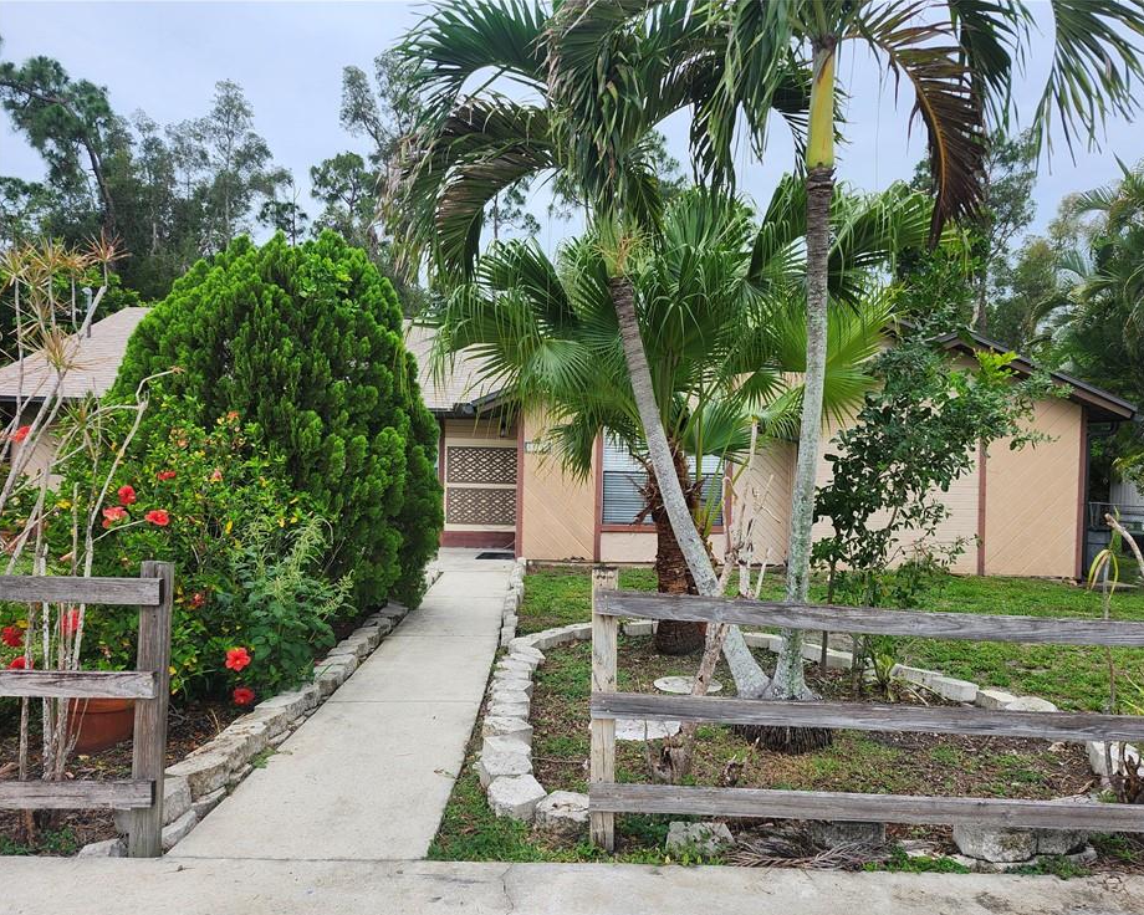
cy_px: 476
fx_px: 846
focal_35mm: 25
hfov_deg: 67.9
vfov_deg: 56.8
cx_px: 633
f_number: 1.8
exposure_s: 1/742
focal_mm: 5.54
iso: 25
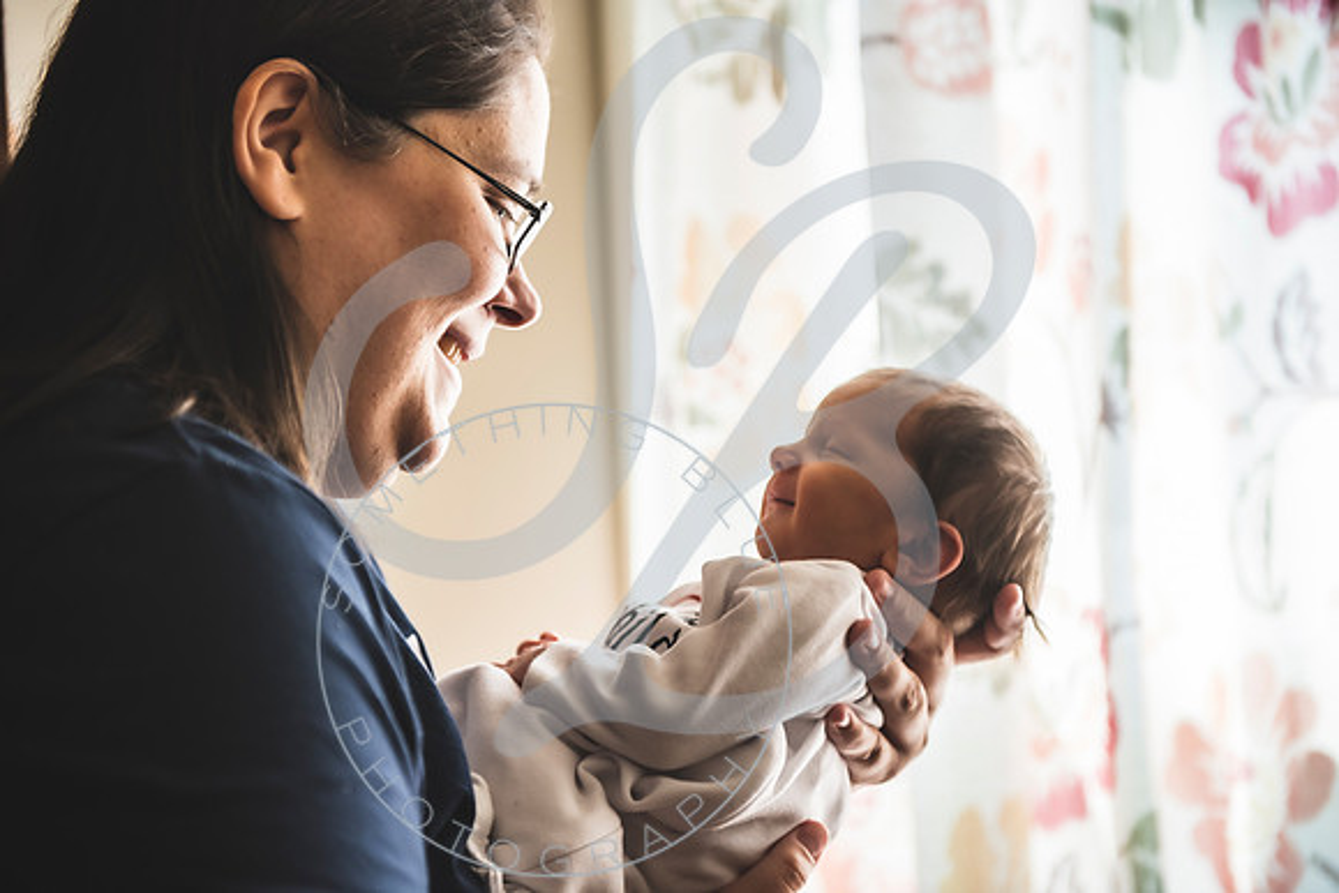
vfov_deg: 19.5
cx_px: 670
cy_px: 446
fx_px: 2604
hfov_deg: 28.8
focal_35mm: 70
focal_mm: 70
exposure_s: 1/125
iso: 250
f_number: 2.8
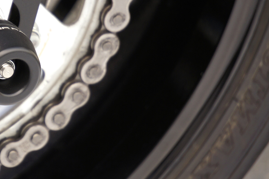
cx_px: 9
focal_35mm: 610
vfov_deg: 2.3
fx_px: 4555
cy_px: 46
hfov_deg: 3.4
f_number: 6.3
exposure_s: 1/125
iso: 200
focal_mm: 210
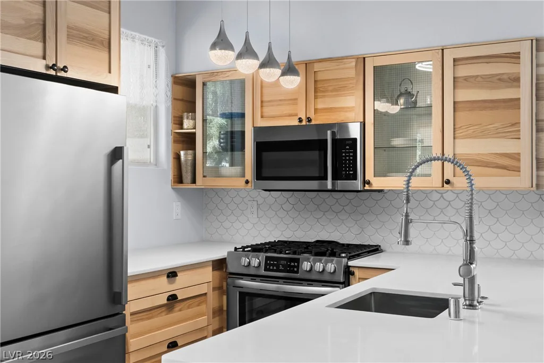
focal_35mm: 39
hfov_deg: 49.6
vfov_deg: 34.2
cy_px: 182
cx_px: 272
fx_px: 589
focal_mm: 26
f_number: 8
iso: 400
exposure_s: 1/13
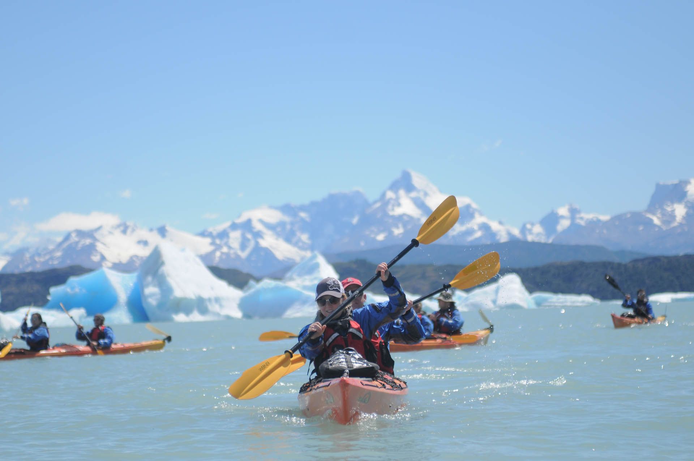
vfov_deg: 13.0
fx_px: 2022
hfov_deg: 19.5
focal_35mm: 105
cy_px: 230
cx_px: 347
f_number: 2.8
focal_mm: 70
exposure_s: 1/4000
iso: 200
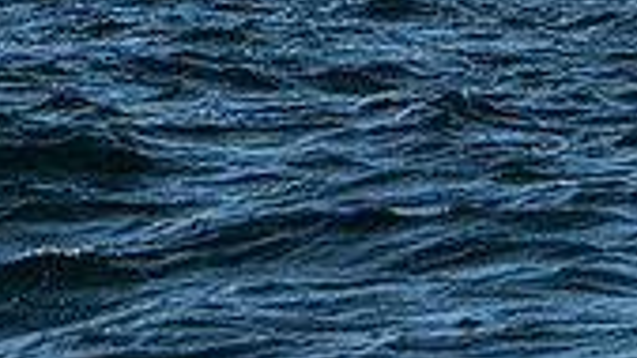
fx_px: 5016
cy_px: -456
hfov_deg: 7.2
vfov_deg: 4.0
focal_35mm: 297
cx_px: 893
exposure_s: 1/1000
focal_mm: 70
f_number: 8
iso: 400
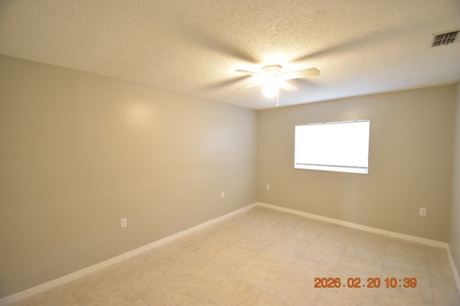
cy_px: 153
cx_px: 230
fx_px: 192
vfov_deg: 77.3
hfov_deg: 100.4
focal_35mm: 15
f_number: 3.5
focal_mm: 10
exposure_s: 1/10
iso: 800
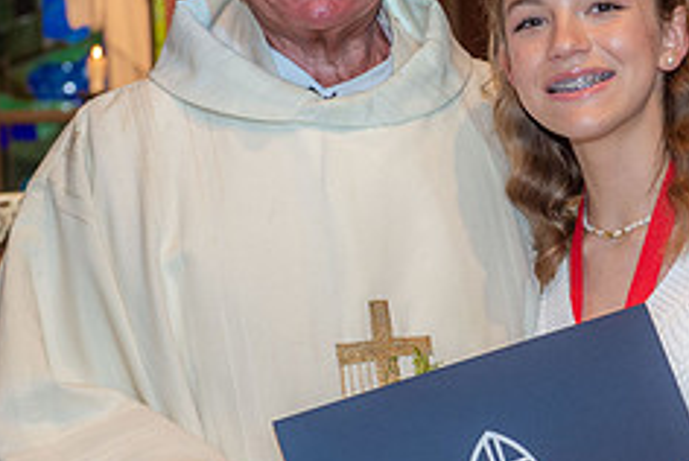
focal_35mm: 152
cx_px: 651
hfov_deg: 13.3
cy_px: 274
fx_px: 2913
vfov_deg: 9.1
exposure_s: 1/125
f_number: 5.6
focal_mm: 62
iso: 1600
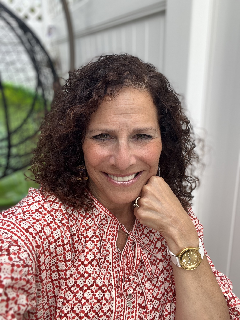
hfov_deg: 46.8
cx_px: 120
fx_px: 277
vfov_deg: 60.0
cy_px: 160
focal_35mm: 30
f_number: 2.2
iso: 32
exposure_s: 1/311
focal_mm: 2.71
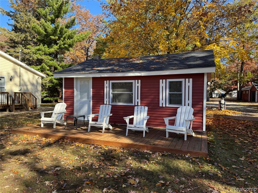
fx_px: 179
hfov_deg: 71.6
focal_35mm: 24
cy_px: 96
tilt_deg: -1.8
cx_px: 129
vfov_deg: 56.8
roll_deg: -0.8
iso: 80
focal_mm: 6.76
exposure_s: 1/1026
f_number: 1.78
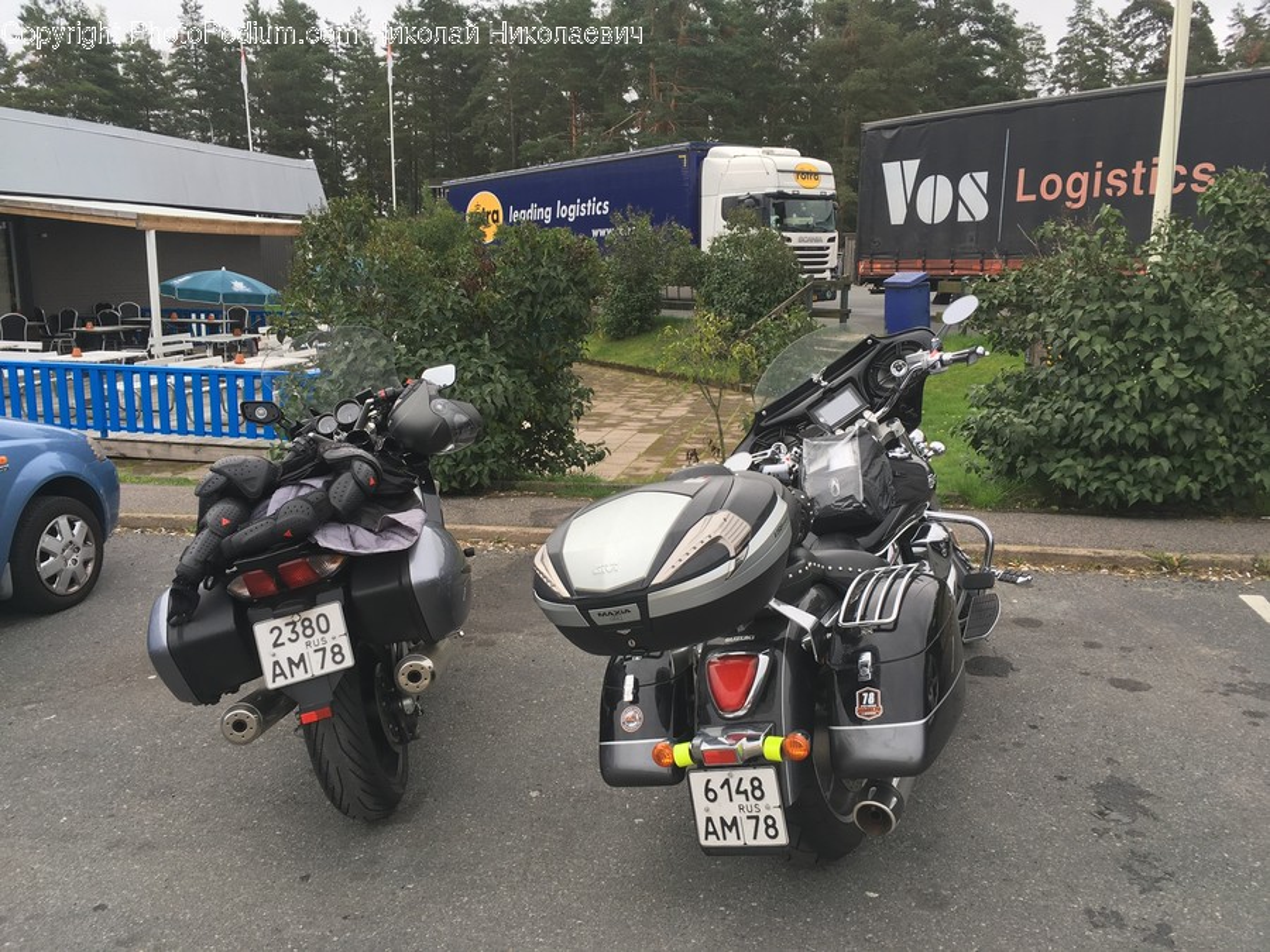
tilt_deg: -11.6
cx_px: 635
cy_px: 476
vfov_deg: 48.2
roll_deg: -0.8
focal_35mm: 29
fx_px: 1064
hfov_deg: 61.7
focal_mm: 4.15
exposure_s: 1/100
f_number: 2.2
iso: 25
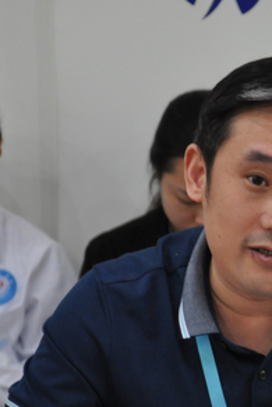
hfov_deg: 5.6
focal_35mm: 246
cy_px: 274
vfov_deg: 8.4
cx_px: 285
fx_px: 2784
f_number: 5.3
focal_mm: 80
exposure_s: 1/25
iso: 1600
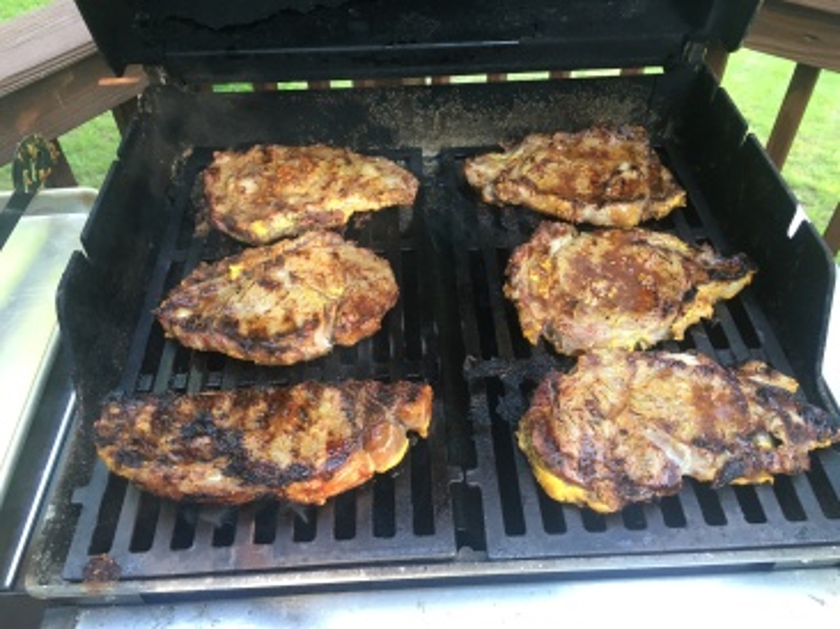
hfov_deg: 61.7
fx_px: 703
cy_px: 314
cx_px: 420
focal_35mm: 29
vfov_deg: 48.2
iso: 40
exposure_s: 1/30
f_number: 2.2
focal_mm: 4.15
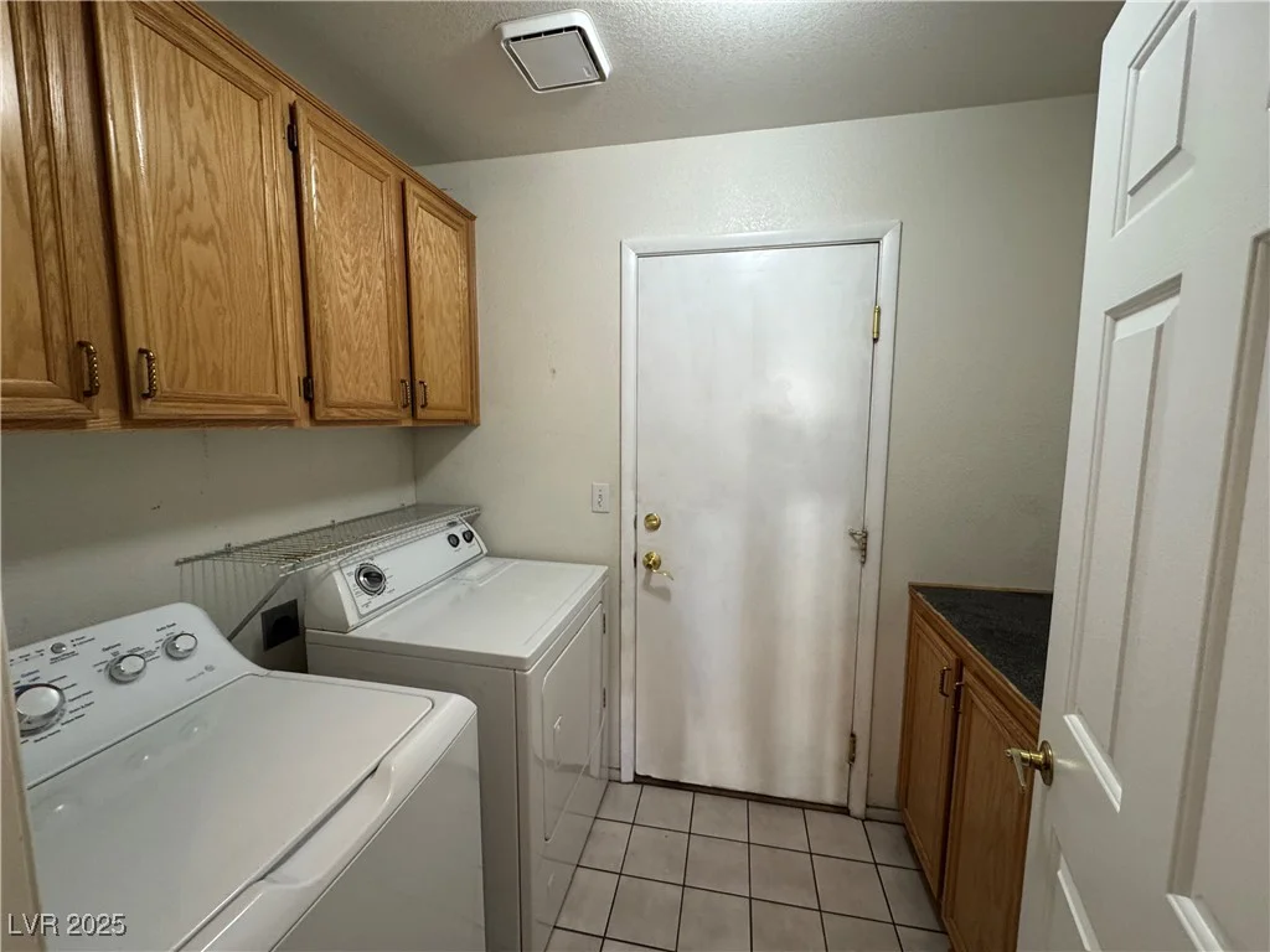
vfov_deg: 85.7
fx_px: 514
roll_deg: -0.9
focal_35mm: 14
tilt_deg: -6.4
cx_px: 635
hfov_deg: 102.1
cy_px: 476
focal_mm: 2.22
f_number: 2.2
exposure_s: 1/60
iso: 250
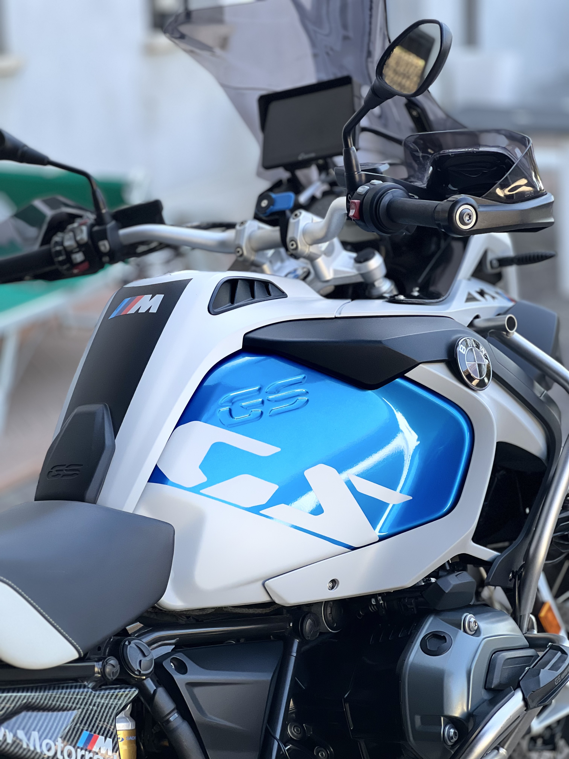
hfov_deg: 19.1
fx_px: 1688
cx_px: 284
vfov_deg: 25.3
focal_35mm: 77
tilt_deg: -15.7
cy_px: 380
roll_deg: +0.2
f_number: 2.8
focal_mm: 9
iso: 100
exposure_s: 1/121
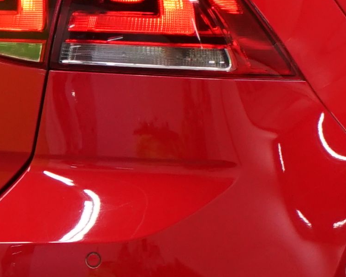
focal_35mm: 458
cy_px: 30
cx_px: 155
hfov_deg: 4.2
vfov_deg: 3.4
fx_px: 4690
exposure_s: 1/50
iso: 640
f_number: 5.6
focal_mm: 61
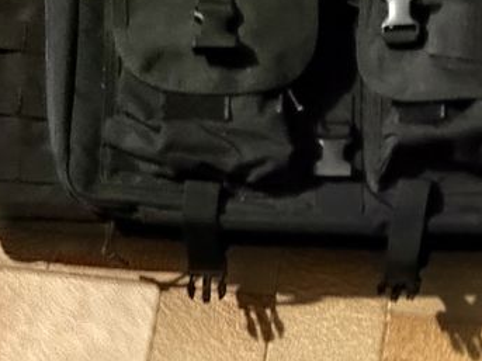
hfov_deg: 26.3
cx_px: 555
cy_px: 417
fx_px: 933
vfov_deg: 20.7
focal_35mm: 67
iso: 6400
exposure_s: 1/10
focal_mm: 5.52
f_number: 1.9
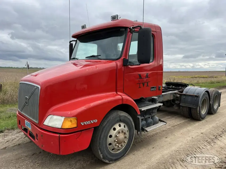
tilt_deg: -5.0
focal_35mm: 26
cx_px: 113
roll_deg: -0.9
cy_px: 84
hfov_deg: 67.3
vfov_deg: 53.1
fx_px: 170
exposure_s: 1/2252
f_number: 1.5
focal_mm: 5.7
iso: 50
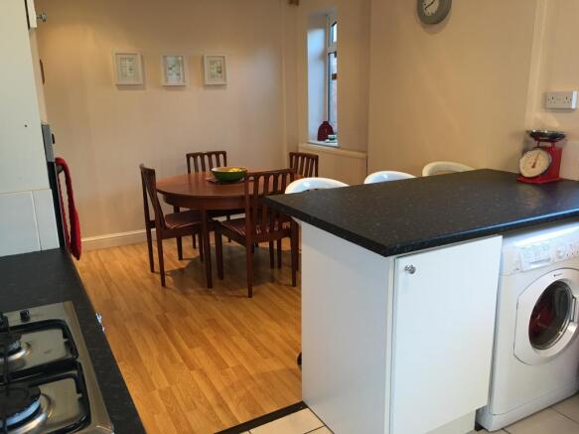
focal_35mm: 29
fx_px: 485
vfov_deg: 48.2
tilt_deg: -13.2
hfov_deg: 61.7
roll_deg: +0.4
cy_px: 217
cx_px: 290
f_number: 2.2
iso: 40
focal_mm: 4.15
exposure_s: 1/17
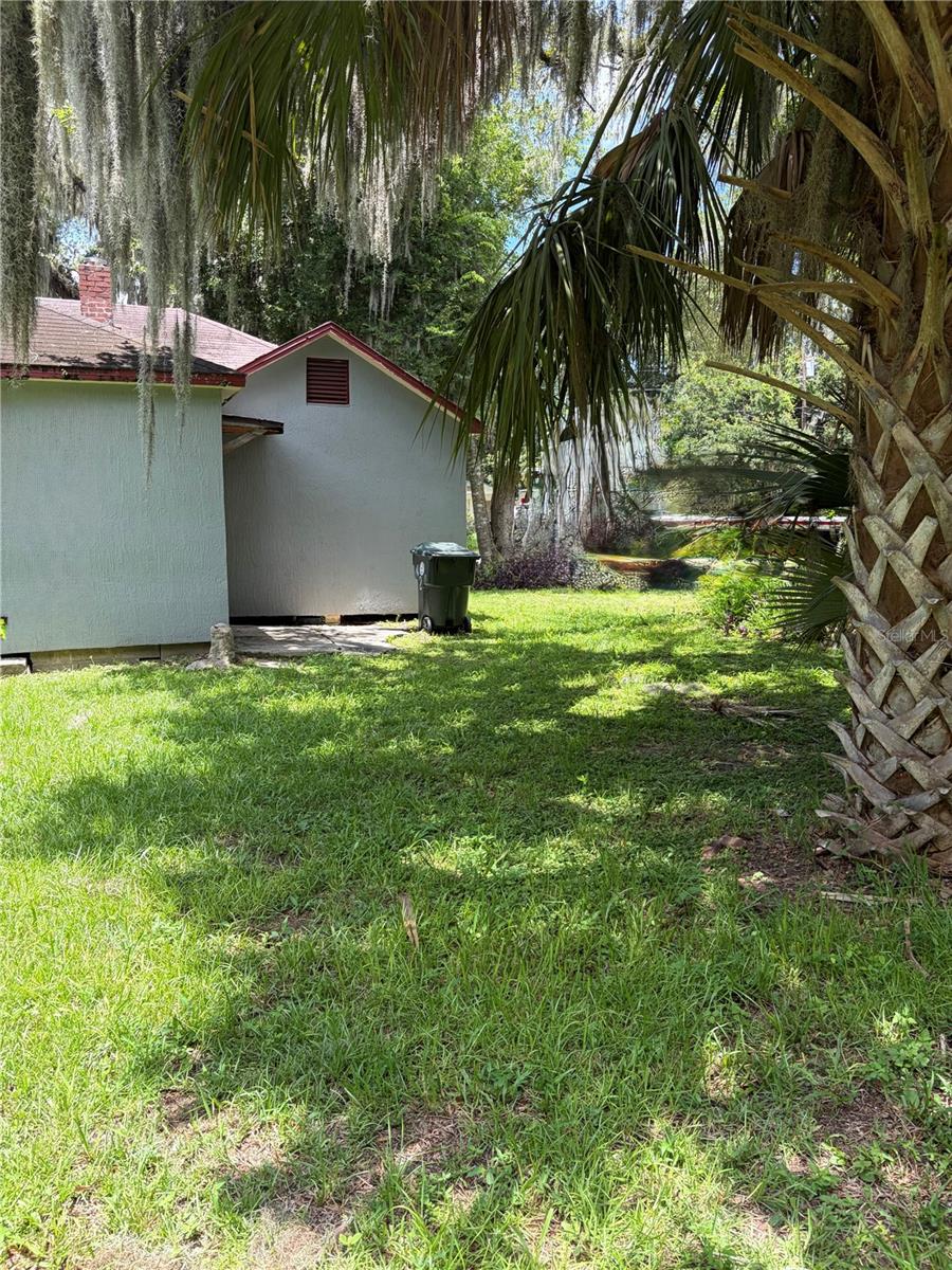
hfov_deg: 53.1
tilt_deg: -4.6
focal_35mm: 26
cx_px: 476
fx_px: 953
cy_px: 635
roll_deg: -0.1
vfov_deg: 67.3
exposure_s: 1/489
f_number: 1.6
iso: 50
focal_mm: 5.96
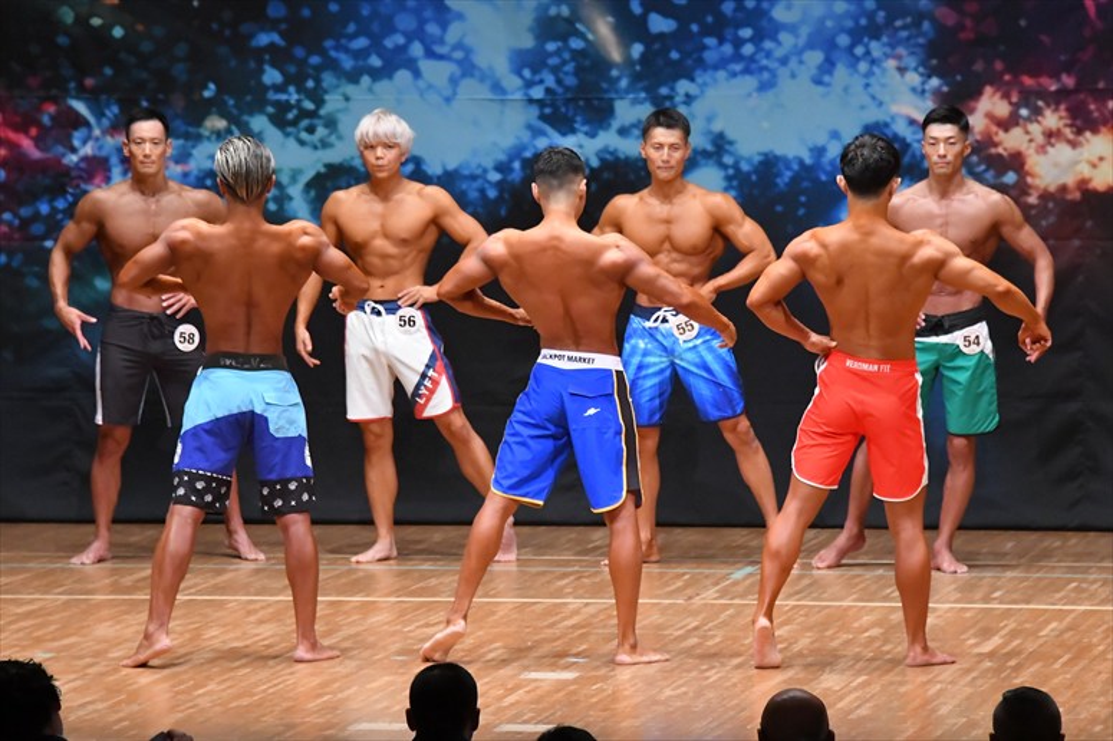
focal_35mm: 225
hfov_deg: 9.2
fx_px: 6953
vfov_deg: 6.1
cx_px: 556
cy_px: 370
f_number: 5.6
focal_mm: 150
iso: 8000
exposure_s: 1/400
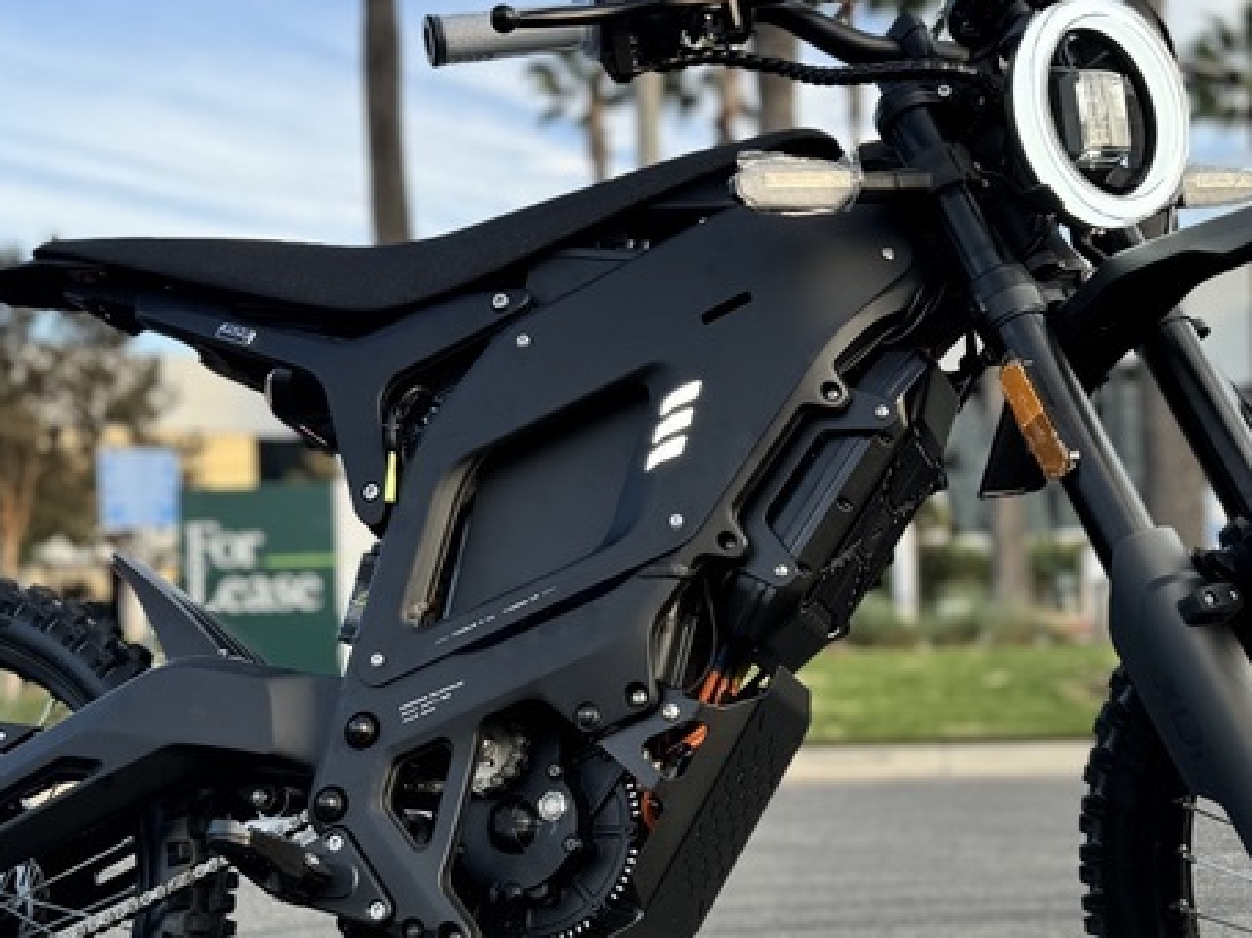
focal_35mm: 54
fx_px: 1953
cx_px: 693
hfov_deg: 35.5
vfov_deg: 26.8
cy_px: 674
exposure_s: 1/572
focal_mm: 6.76
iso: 80
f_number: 1.78
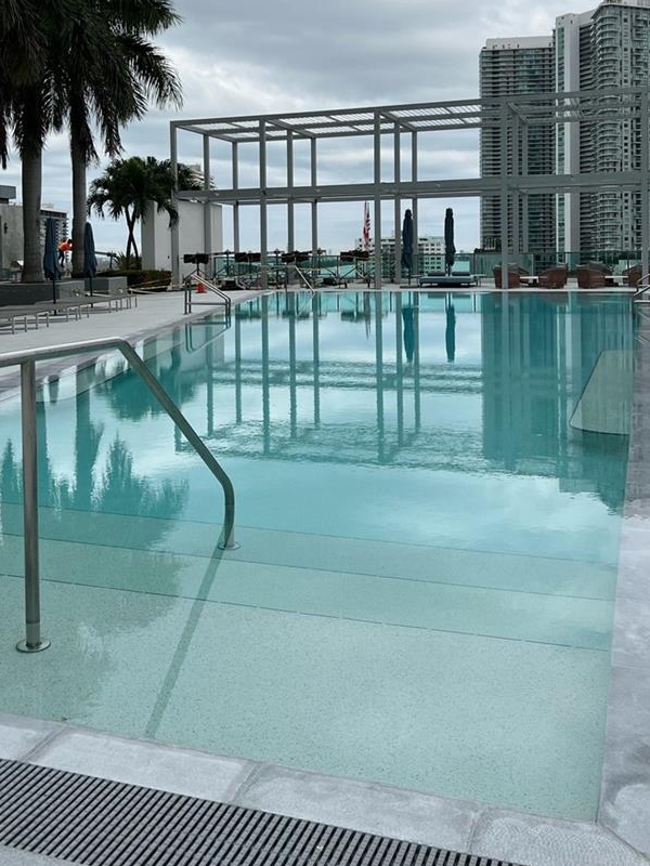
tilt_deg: -0.8
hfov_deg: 36.8
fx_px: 976
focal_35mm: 39
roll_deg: +0.7
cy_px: 280
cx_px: 281
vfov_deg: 47.0
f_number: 1.5
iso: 50
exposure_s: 1/6579
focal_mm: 5.7
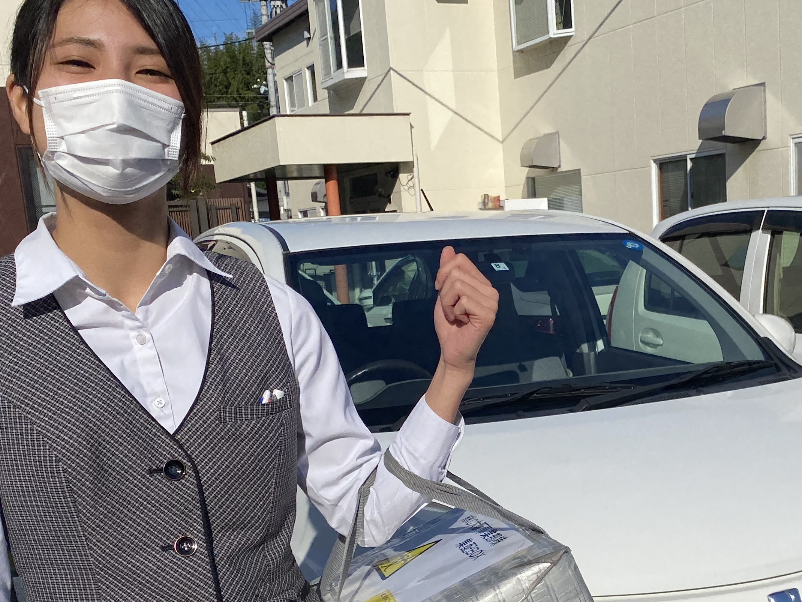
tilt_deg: -12.9
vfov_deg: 29.0
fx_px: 1135
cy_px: 482
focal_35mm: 49
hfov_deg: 38.4
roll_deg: +4.1
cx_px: 543
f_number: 1.8
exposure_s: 1/8197
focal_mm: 4.25
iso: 32
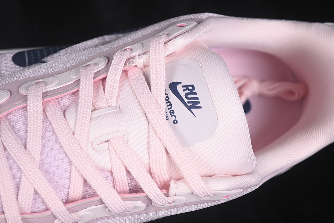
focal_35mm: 75
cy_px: 112
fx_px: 696
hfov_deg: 27.0
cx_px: 167
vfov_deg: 18.2
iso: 160
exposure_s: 1/60
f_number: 7.1
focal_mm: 50
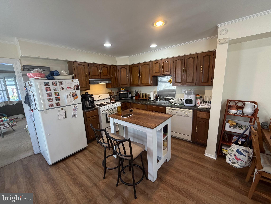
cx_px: 136
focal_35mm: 14
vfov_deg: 85.7
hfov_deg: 102.1
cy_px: 102
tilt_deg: -11.4
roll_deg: +3.9
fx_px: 110
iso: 200
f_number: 2.2
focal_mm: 2.22
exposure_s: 1/60
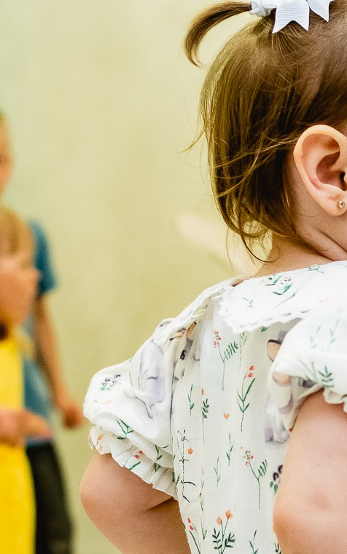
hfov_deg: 9.0
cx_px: 399
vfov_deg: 14.5
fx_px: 2178
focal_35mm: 144
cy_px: 396
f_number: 3.5
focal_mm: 35
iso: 500
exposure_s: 1/160
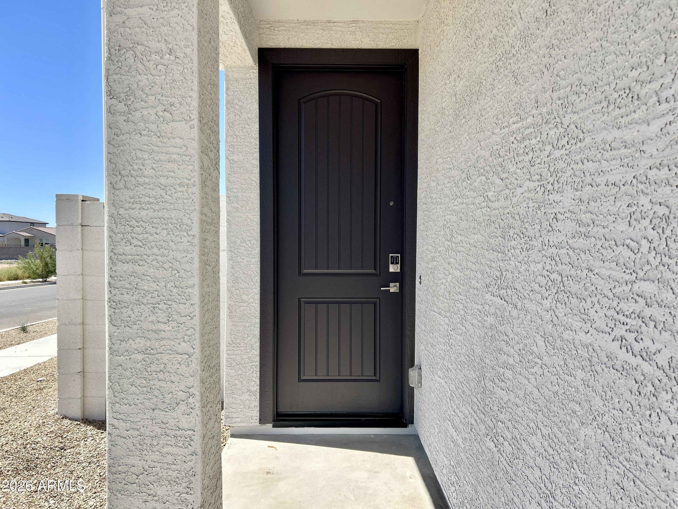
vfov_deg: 53.1
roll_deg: +0.5
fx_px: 509
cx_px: 339
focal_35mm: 26
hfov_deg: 67.3
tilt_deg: -1.8
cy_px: 254
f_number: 1.5
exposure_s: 1/3356
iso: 50
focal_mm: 5.7
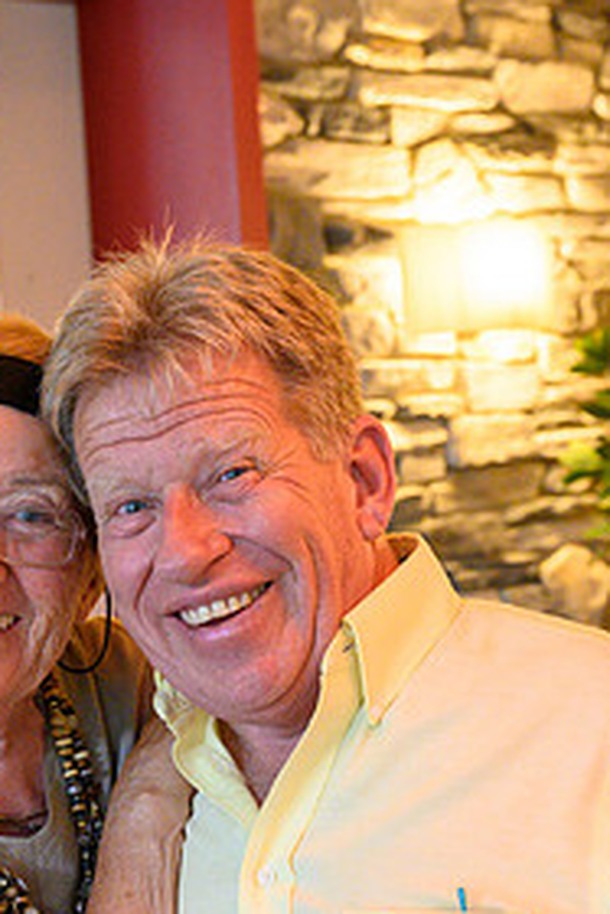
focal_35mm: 93
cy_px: 512
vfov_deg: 21.9
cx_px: 297
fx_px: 2361
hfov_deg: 14.7
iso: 2500
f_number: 5
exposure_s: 1/100
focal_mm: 45
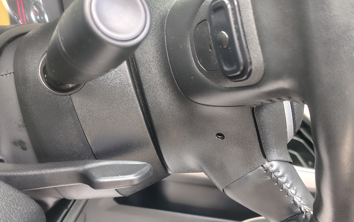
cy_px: 124
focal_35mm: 35
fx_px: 338
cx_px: 206
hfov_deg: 55.0
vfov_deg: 36.2
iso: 800
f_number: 1.8
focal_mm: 5.56
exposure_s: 1/66
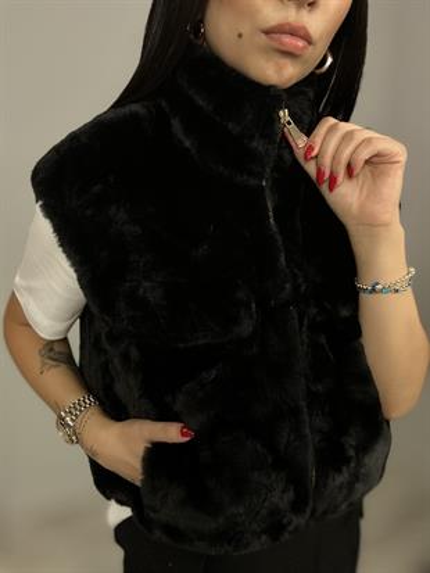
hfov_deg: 46.8
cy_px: 286
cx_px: 215
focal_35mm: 30
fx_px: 497
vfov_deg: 59.9
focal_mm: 2.69
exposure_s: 1/50
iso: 250
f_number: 1.9
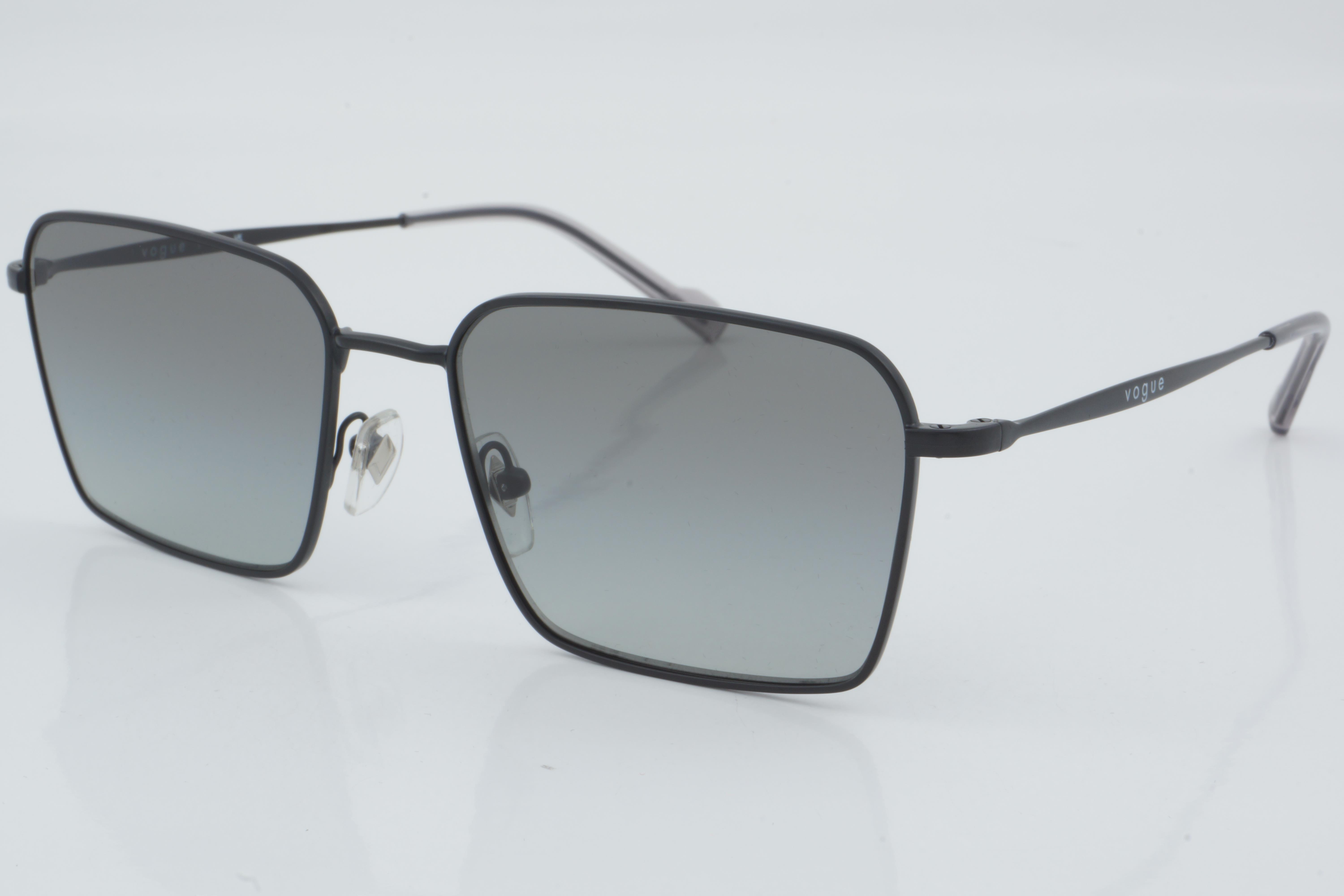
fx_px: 2800
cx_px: 672
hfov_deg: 27.0
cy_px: 448
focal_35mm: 75
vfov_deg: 18.2
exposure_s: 1/4
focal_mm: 50
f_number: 29
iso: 100
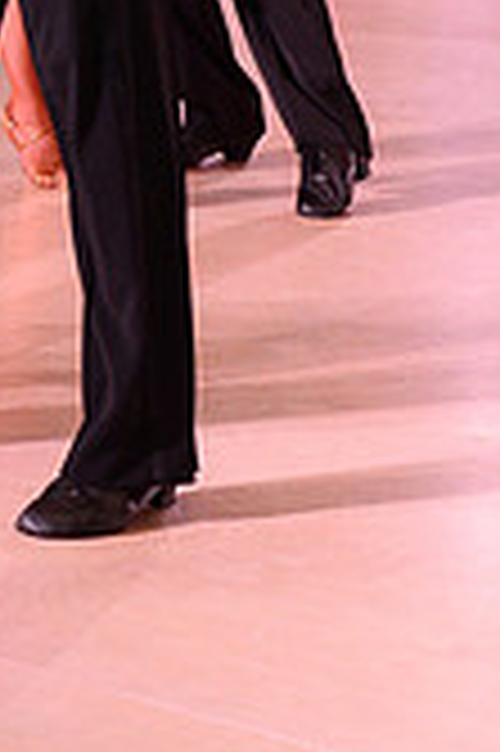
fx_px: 3632
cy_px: -266
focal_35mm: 174
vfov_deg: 11.5
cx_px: -349
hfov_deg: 7.7
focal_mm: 50
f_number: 5.6
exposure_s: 1/250
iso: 2500
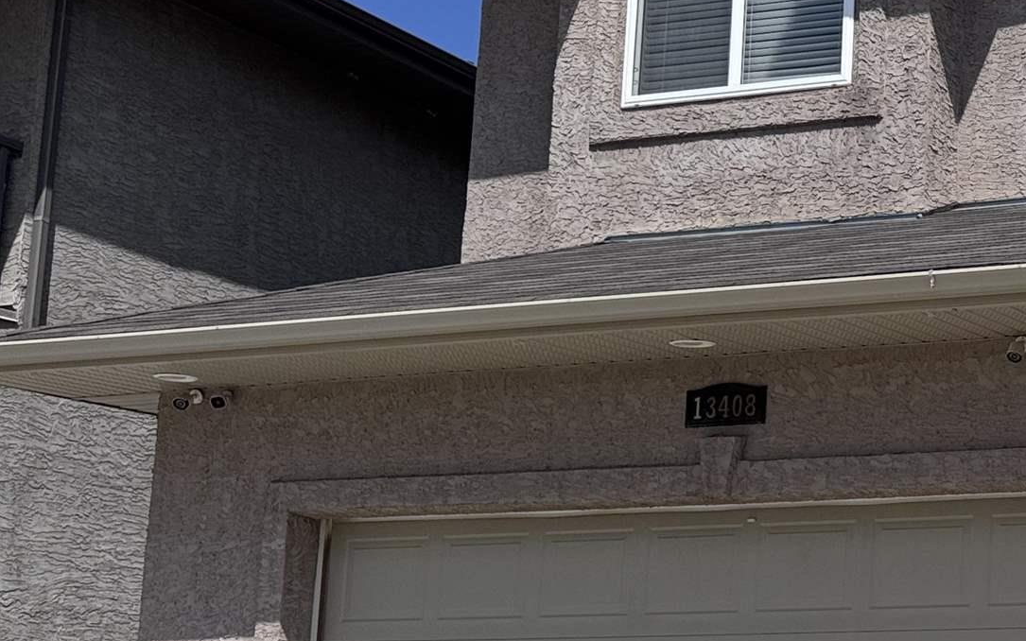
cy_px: 489
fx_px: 2013
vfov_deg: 18.0
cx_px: 1361
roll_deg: -0.5
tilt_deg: +8.1
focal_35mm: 72
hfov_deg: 24.6
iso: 80
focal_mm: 6.76
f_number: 1.78
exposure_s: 1/7937
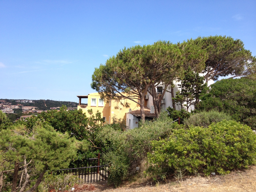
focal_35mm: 35
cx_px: 128
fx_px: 259
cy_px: 96
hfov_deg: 52.6
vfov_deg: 40.7
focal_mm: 4.28
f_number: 2.4
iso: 50
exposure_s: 1/890
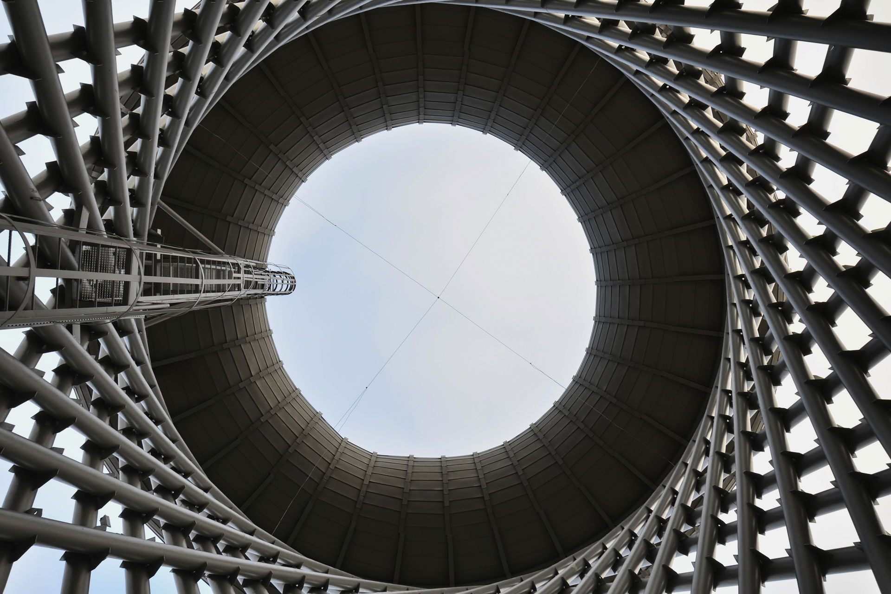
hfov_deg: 67.4
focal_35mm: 27
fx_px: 668
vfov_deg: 47.9
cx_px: 446
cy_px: 297
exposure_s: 1/60
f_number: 8
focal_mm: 18
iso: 100
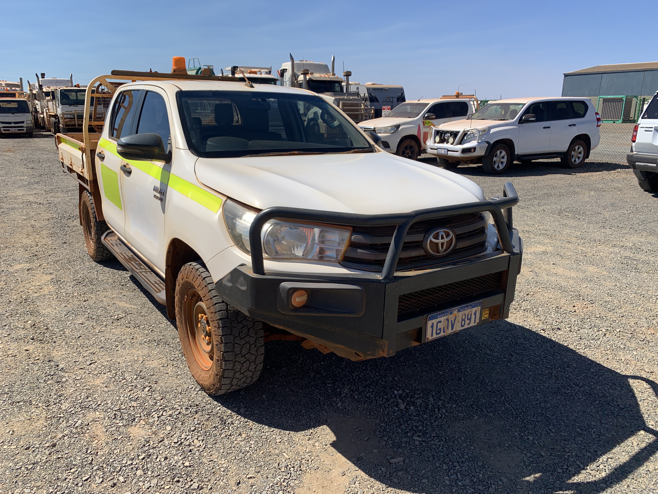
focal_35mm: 26
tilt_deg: -14.9
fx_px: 494
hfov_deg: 67.3
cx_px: 329
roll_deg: -0.8
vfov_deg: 53.1
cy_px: 247
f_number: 1.8
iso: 25
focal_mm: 4.25
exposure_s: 1/2994
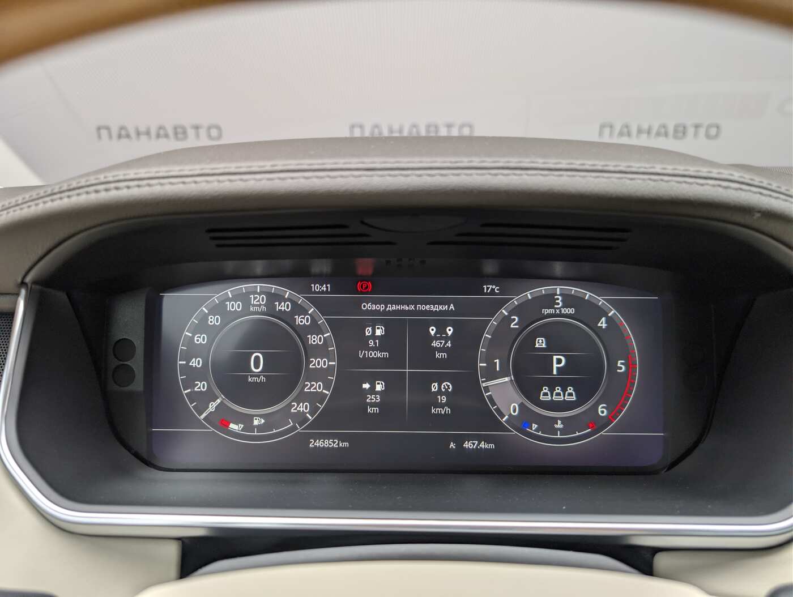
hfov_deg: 71.5
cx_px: 396
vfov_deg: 56.9
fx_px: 551
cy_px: 298
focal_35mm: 24
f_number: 1.68
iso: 27
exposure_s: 1/43
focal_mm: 6.9
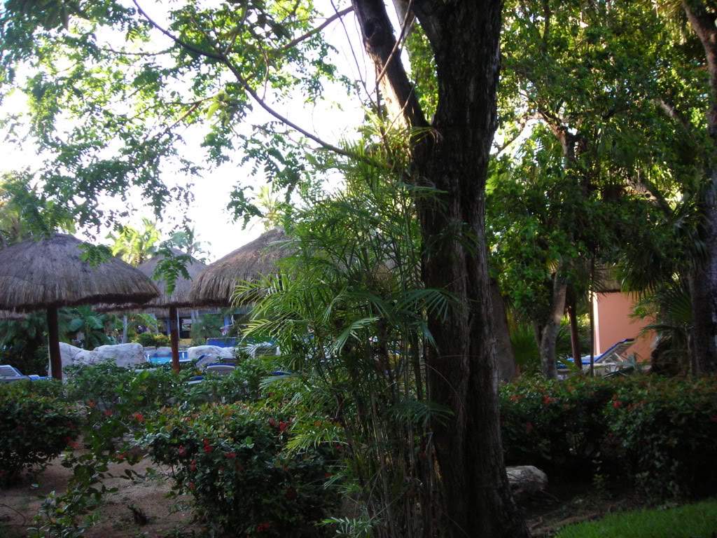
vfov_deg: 37.7
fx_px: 787
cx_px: 358
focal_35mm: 38
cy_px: 269
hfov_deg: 49.0
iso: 200
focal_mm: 6.3
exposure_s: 1/110
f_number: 3.2
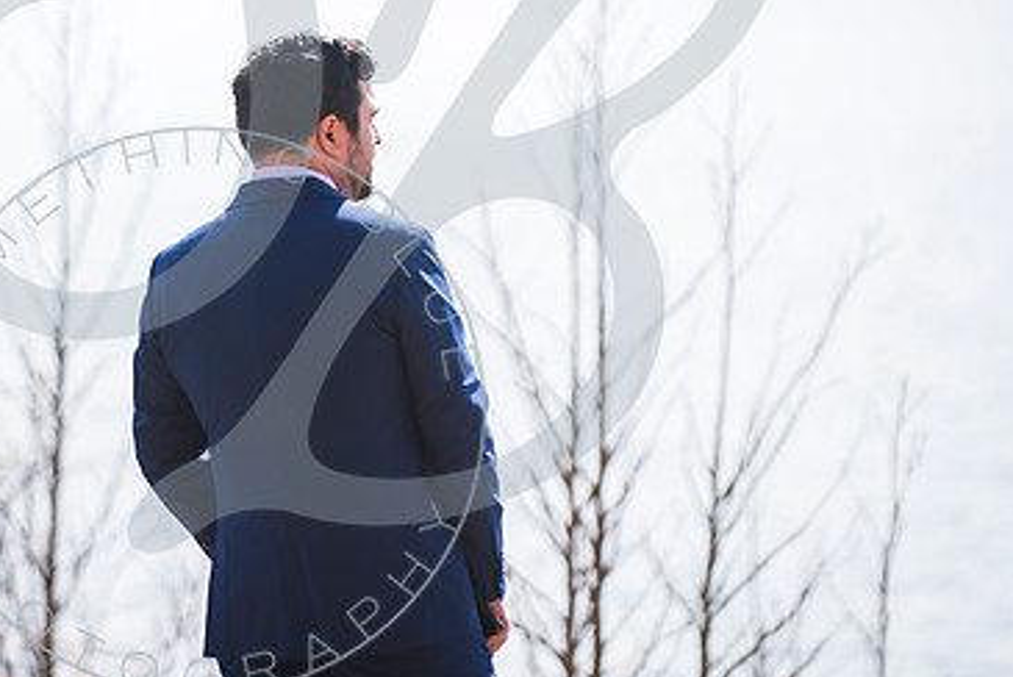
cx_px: 339
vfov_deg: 5.1
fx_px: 7603
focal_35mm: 270
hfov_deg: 7.6
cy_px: 179
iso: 100
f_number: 2.8
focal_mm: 170
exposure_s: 1/640
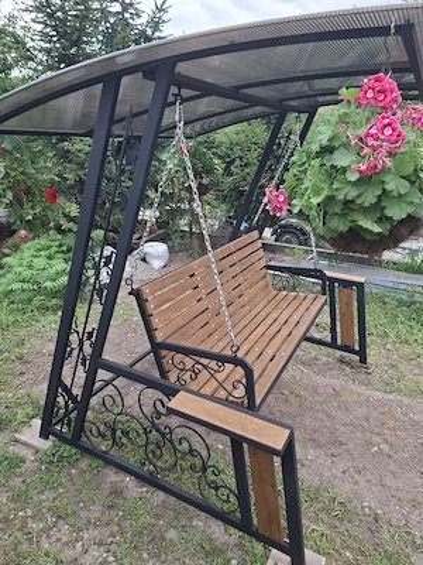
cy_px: 282
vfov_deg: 73.9
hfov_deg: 58.9
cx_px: 212
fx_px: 375
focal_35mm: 23
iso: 50
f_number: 1.8
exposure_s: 1/128
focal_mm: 5.54
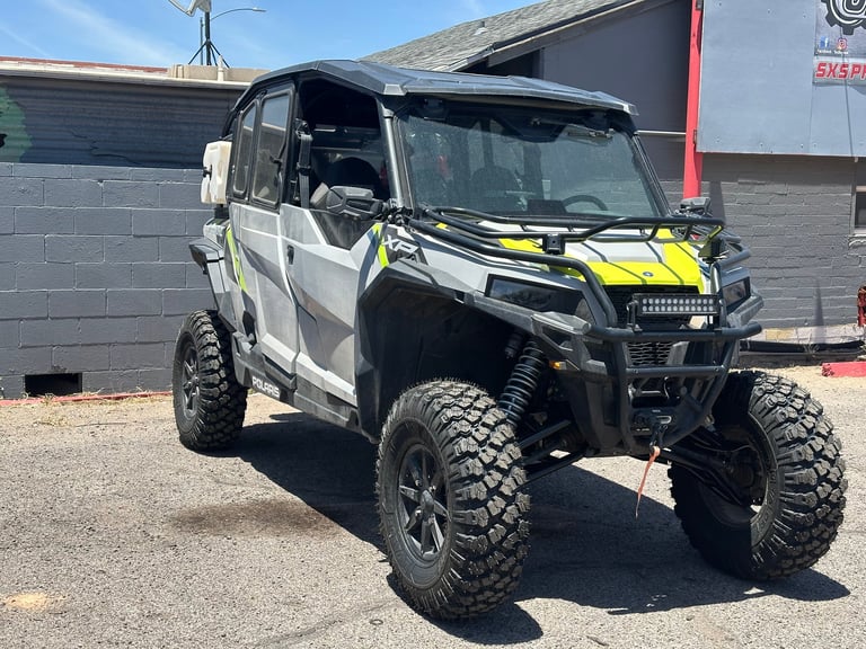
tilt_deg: -6.3
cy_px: 324
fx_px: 1201
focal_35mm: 48
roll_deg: -1.2
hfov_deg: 39.7
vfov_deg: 30.3
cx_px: 433
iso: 64
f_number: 1.78
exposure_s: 1/2114
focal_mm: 6.86
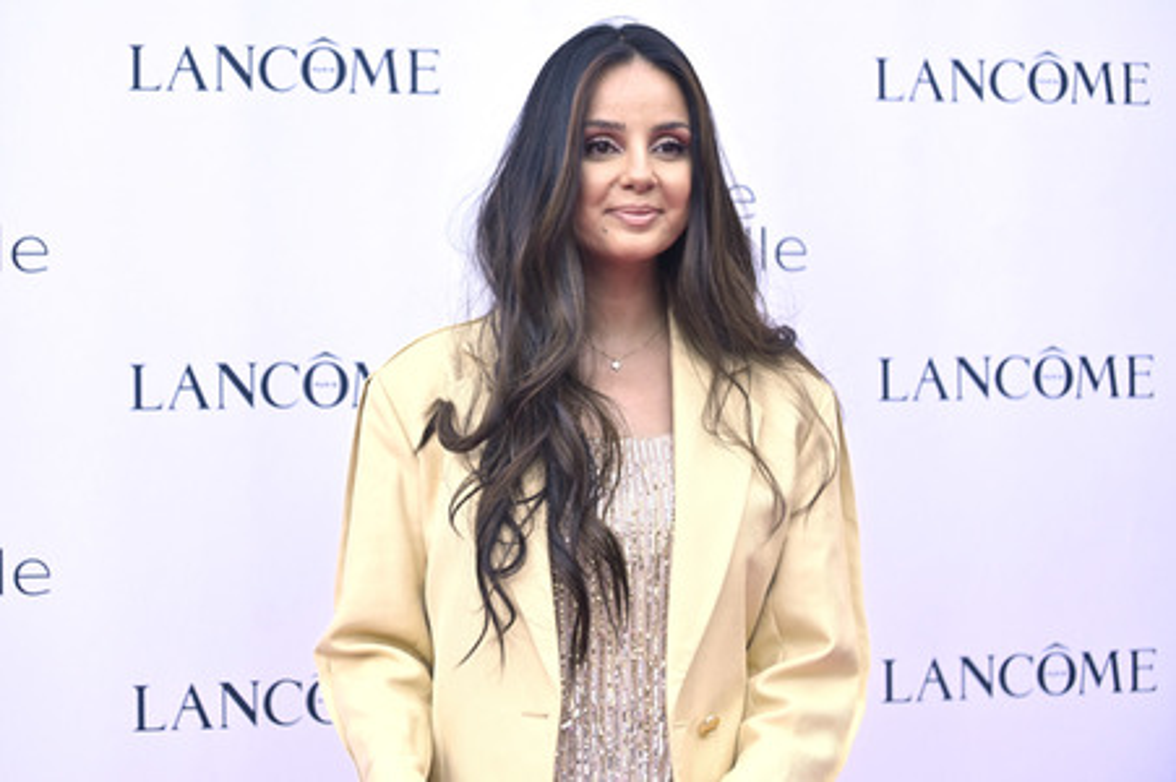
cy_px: 391
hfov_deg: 26.0
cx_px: 588
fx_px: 2546
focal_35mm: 78
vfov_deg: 17.5
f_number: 2.8
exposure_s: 1/1000
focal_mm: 78
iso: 1000
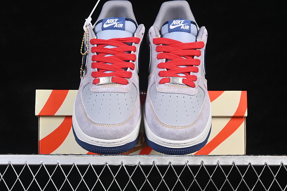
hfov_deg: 27.0
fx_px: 598
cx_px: 144
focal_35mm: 75
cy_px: 96
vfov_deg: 18.2
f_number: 6.3
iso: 160
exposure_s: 1/60
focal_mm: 50
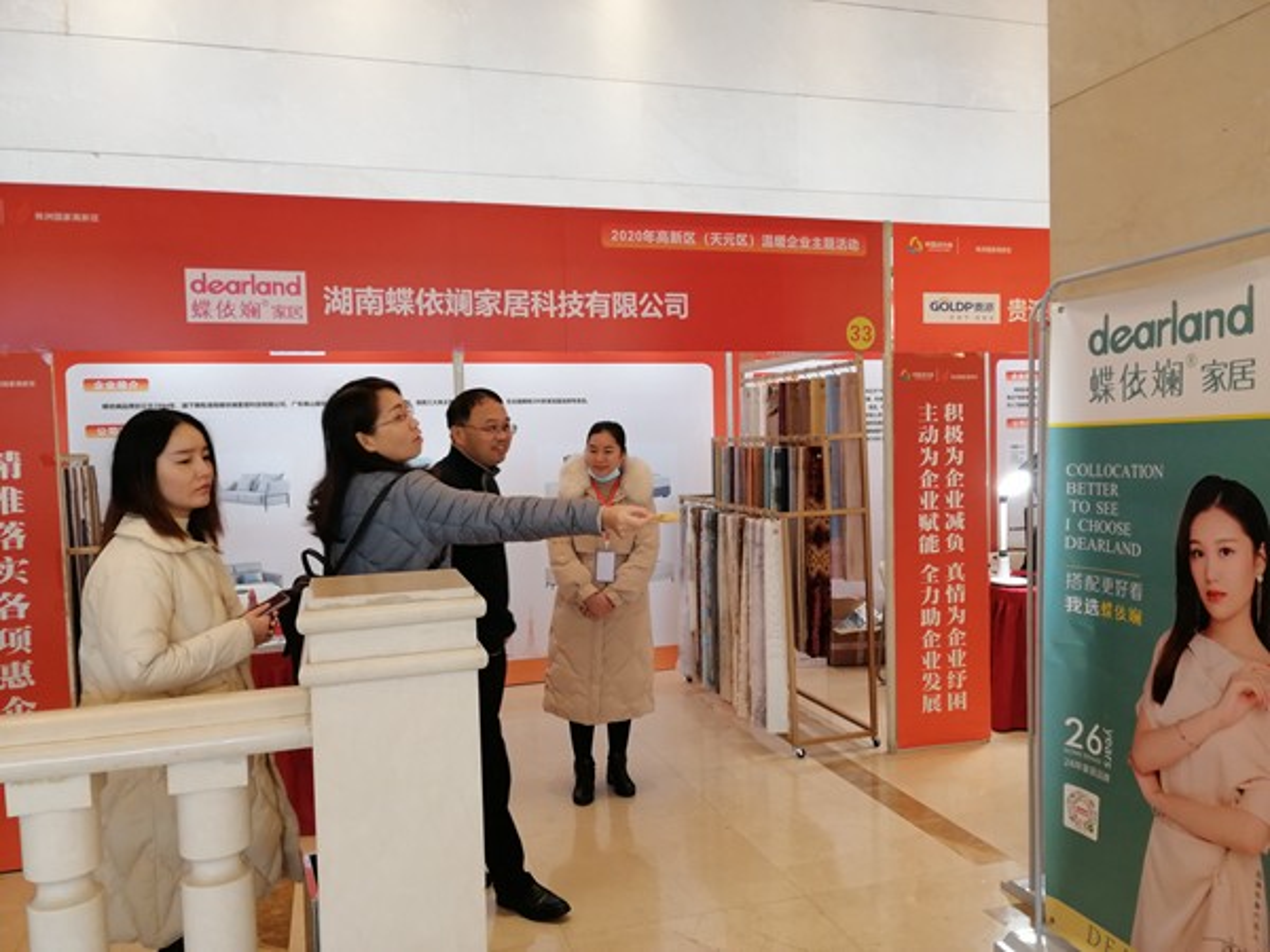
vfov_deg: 51.4
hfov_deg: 65.3
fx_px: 991
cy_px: 476
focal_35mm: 27
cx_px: 635
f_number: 1.8
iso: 125
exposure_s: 1/50
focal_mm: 3.96
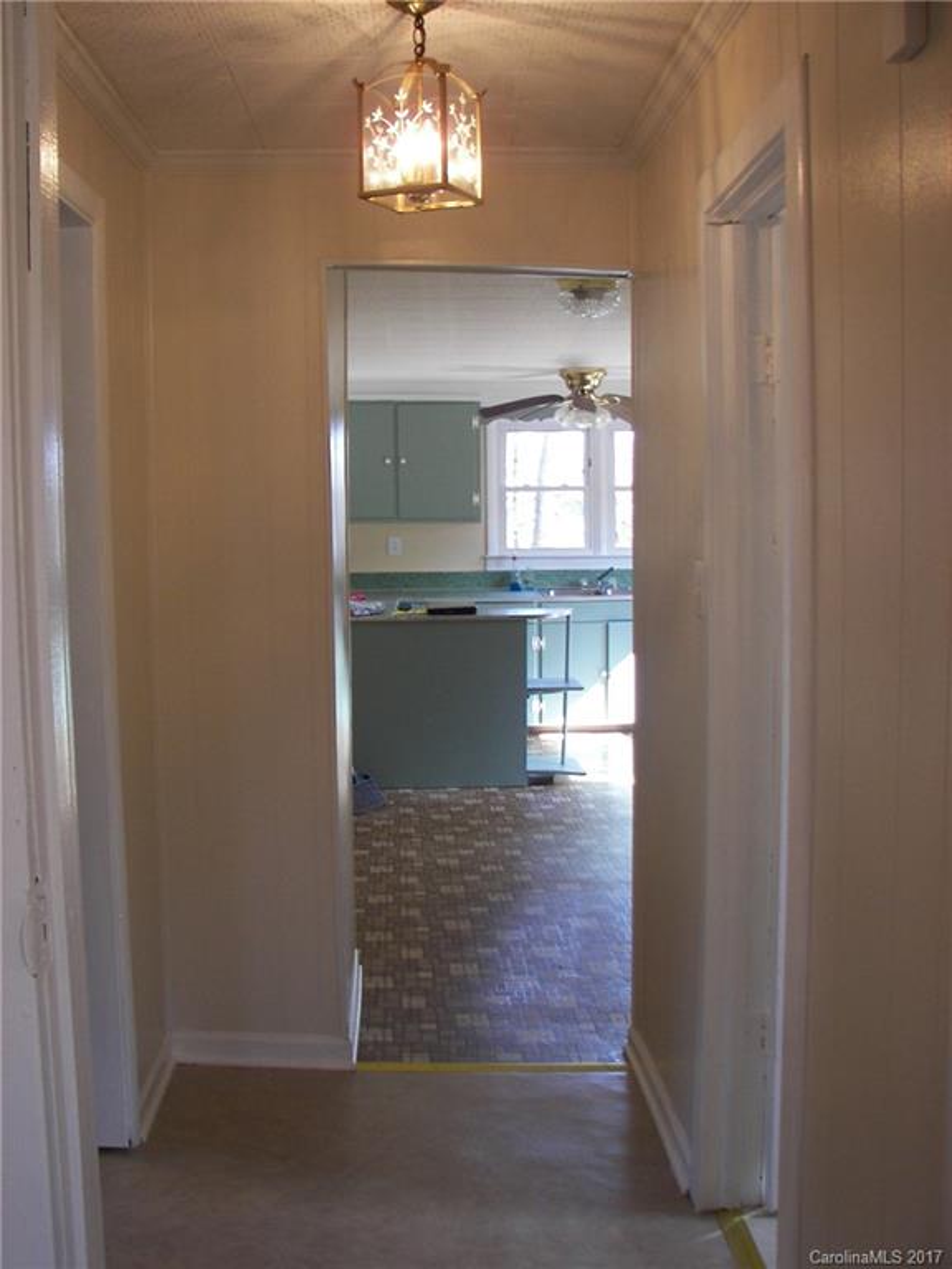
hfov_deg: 39.7
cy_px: 634
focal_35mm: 36
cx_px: 476
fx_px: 1320
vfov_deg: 51.4
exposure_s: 1/30
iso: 80
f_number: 2.8
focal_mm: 6
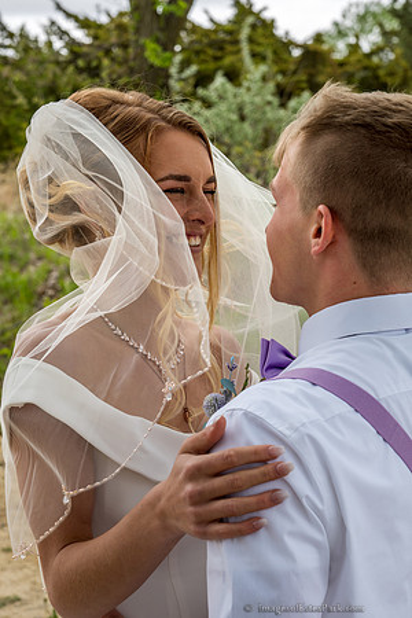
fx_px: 1202
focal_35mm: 70
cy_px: 309
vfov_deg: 28.8
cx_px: 206
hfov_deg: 19.5
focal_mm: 70
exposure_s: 1/100
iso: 100
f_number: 8
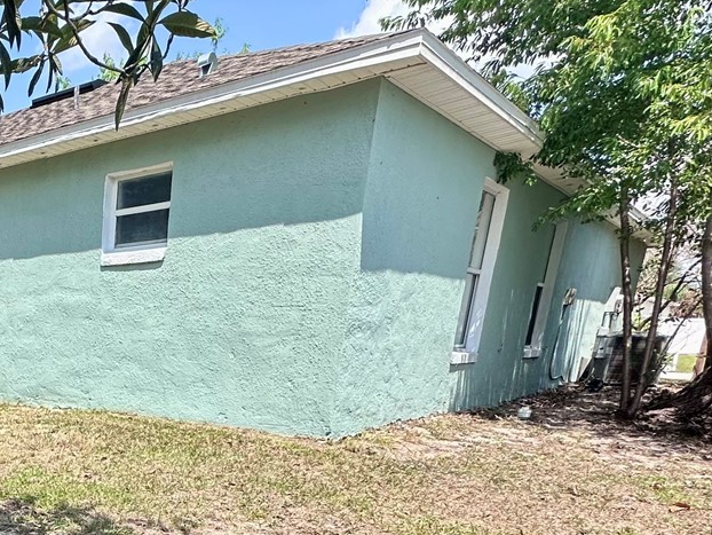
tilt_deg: -16.6
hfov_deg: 41.0
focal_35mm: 36
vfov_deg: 35.1
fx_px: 741
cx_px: -74
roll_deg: +0.3
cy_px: 560
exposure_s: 1/868
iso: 50
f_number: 2.2
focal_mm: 2.22
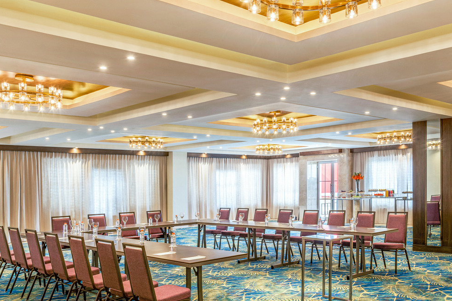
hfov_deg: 51.6
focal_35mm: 37
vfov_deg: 35.6
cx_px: 265
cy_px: 202
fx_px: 465
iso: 64
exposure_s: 1/20
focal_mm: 24
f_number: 13
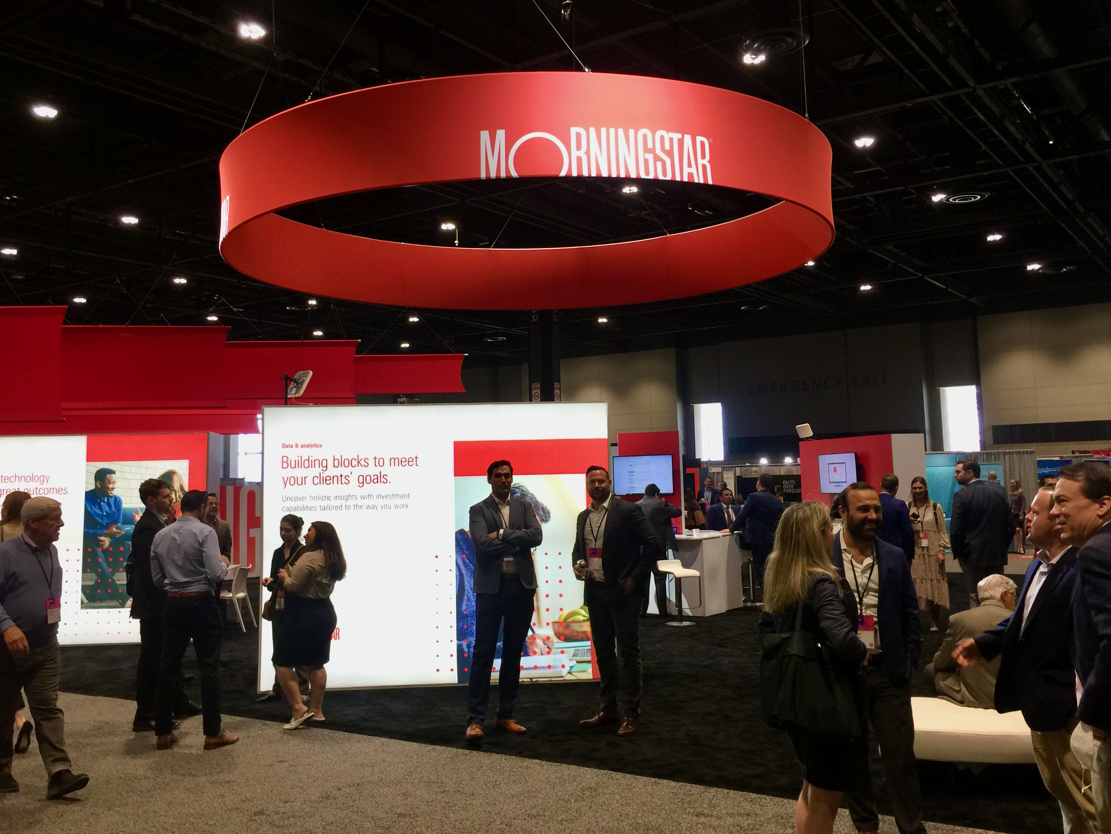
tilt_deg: +8.0
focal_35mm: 33
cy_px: 374
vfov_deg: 42.9
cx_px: 555
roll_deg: +0.6
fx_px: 1059
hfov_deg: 55.4
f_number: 2.2
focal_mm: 4.15
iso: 32
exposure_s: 1/30
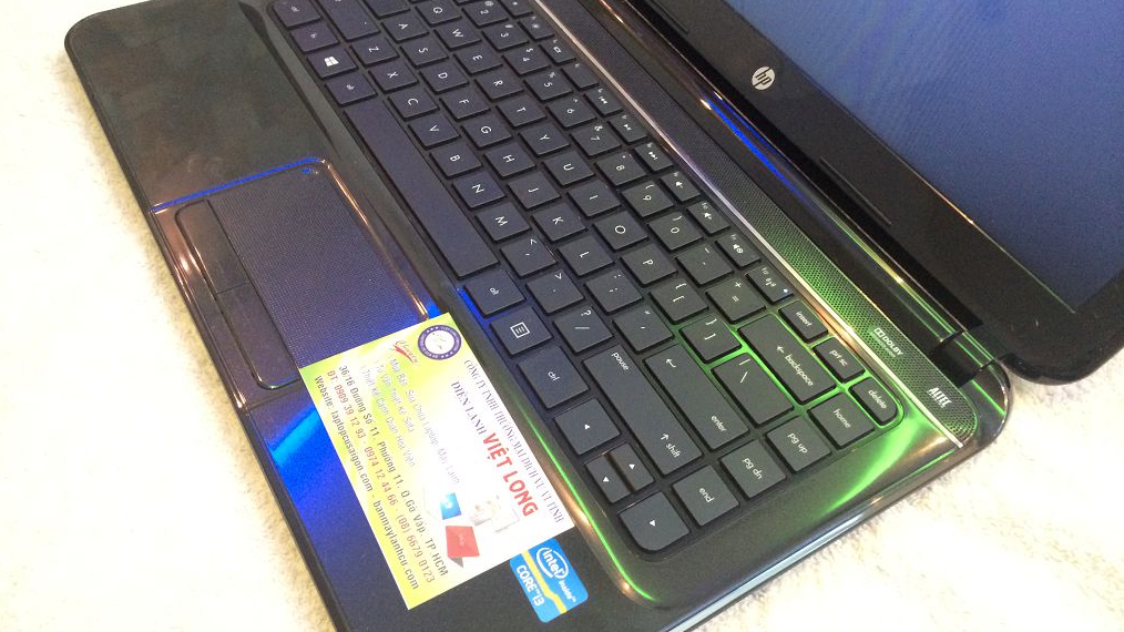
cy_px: 287
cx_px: 563
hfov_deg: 59.5
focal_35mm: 33
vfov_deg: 35.6
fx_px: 983
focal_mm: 4.12
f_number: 2.2
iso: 320
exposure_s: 1/25
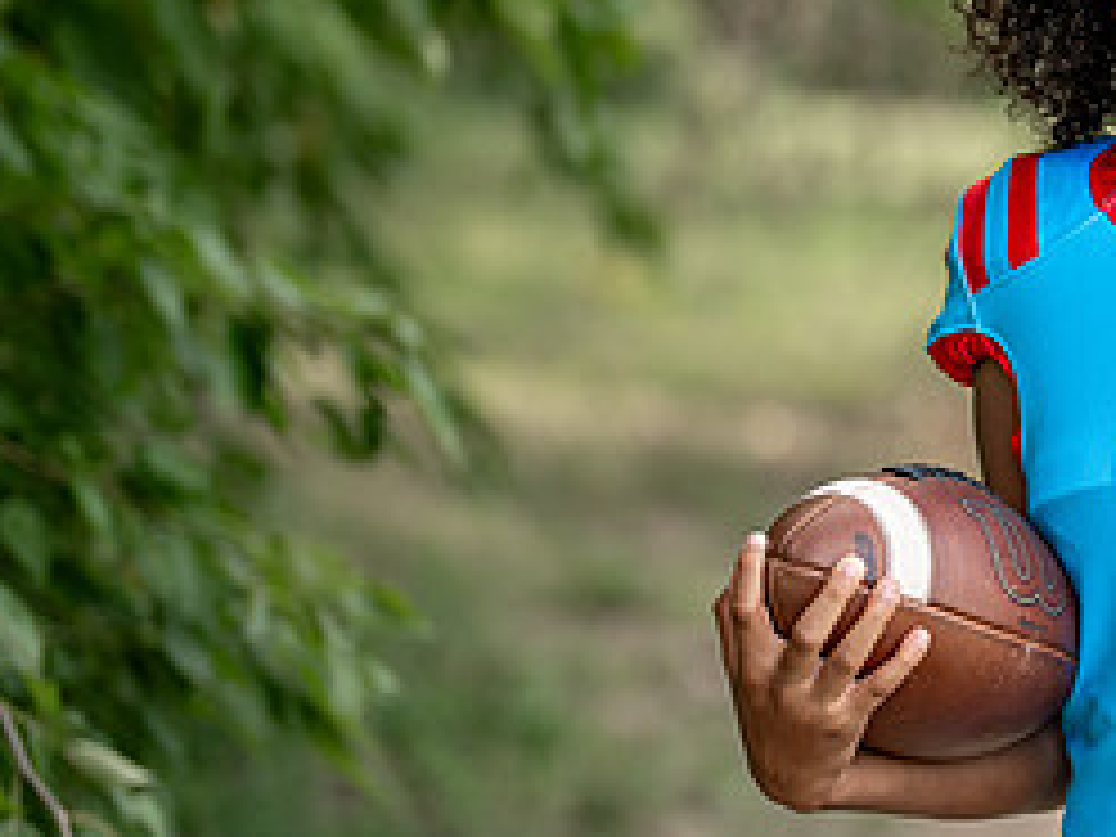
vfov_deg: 10.2
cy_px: 381
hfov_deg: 13.1
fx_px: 4707
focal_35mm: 146
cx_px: 1359
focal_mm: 50
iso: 100
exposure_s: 1/2000
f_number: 1.2
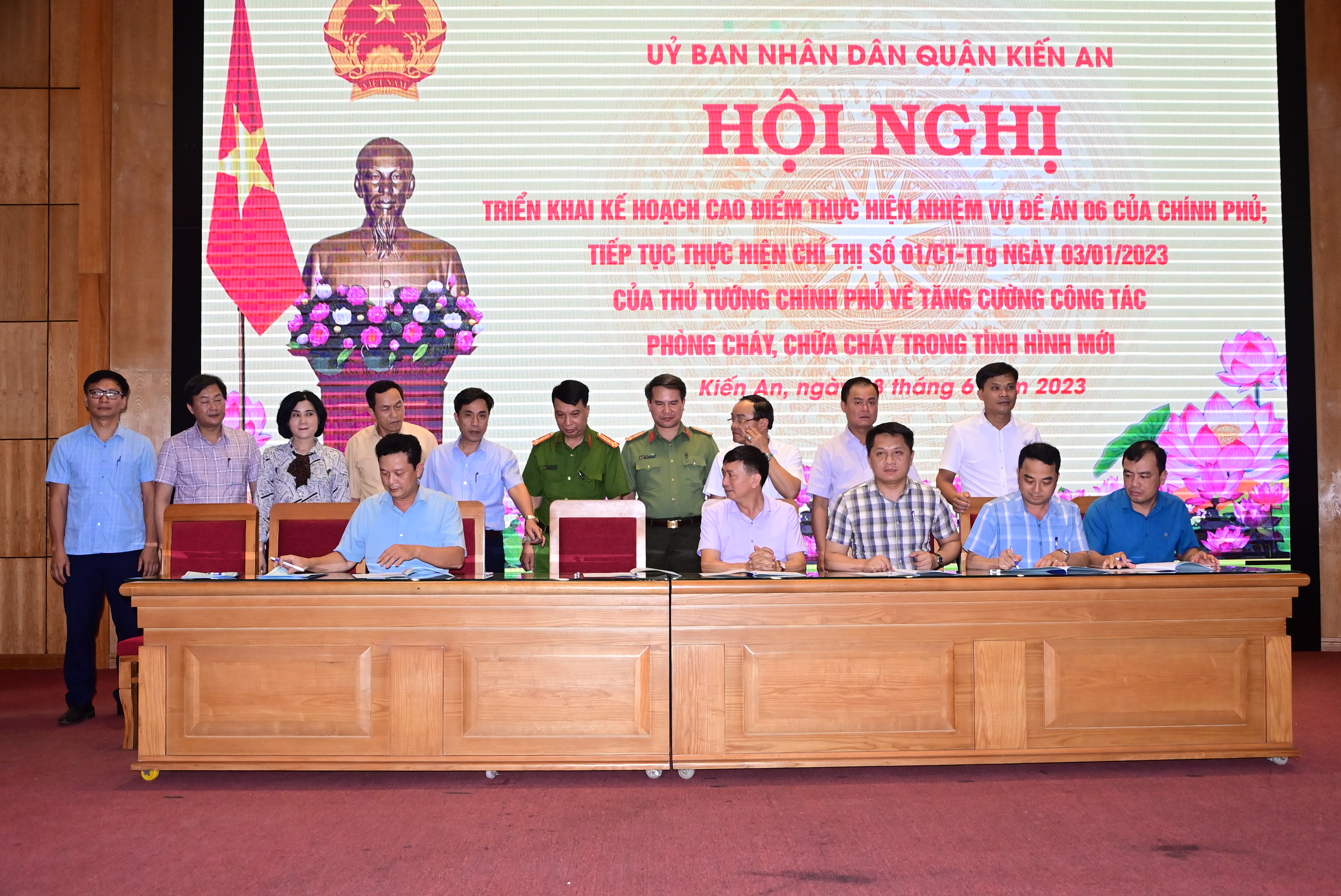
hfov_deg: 57.2
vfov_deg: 40.0
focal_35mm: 33
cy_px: 448
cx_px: 670
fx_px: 1230
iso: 1600
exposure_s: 1/200
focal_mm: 22
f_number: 5
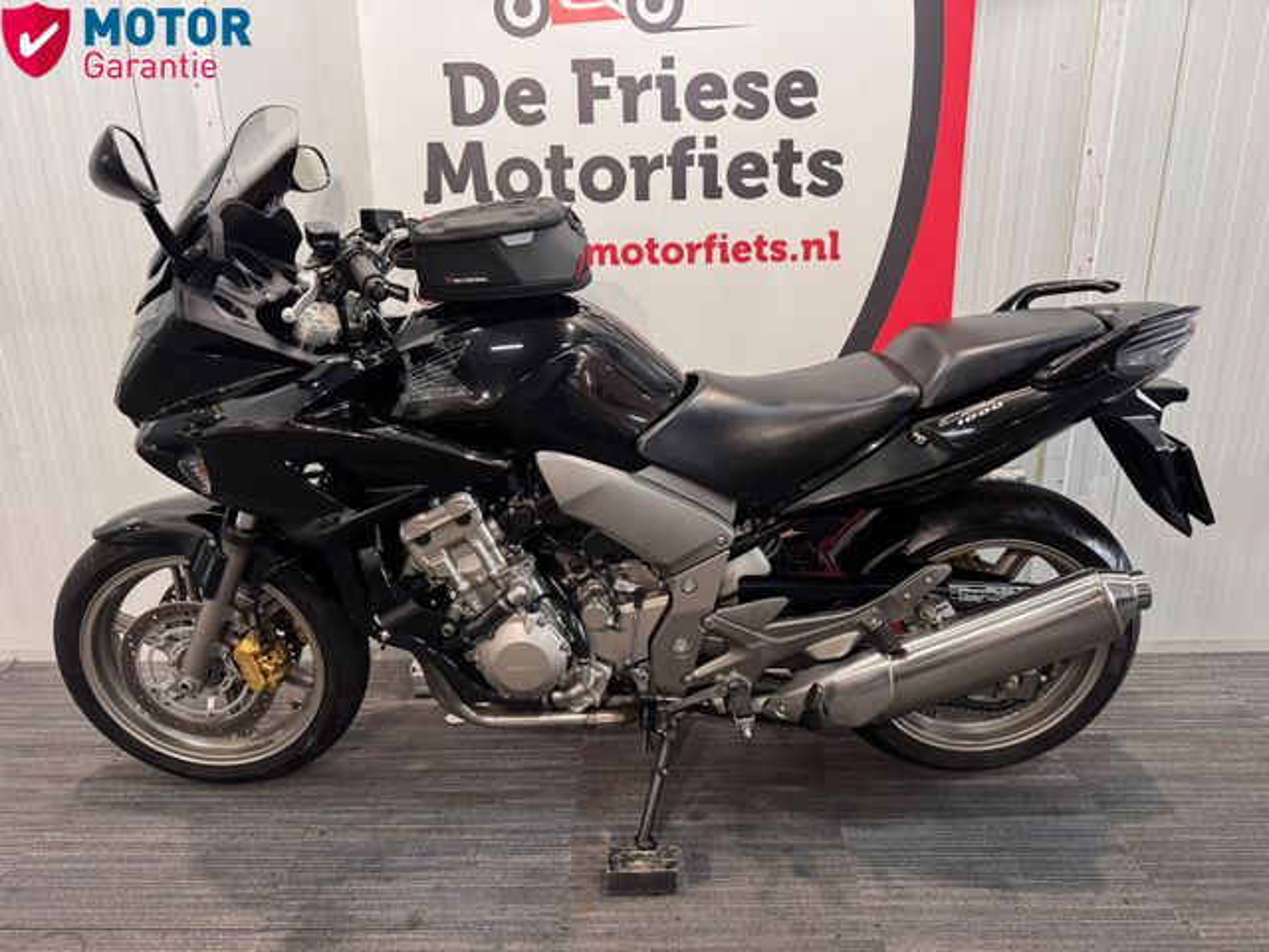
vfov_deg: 56.8
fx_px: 880
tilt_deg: -17.2
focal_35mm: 24
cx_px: 634
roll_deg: +1.6
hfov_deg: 71.6
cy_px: 476
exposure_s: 1/50
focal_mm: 6.76
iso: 400
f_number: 1.78
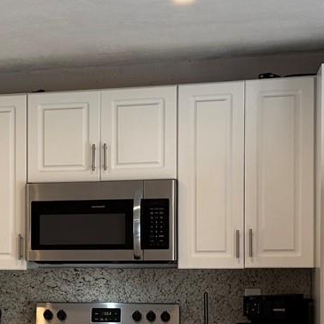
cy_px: 258
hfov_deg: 18.1
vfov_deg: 18.5
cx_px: -25
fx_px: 985
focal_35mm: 93
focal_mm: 6.76
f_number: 1.78
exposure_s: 1/120
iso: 80
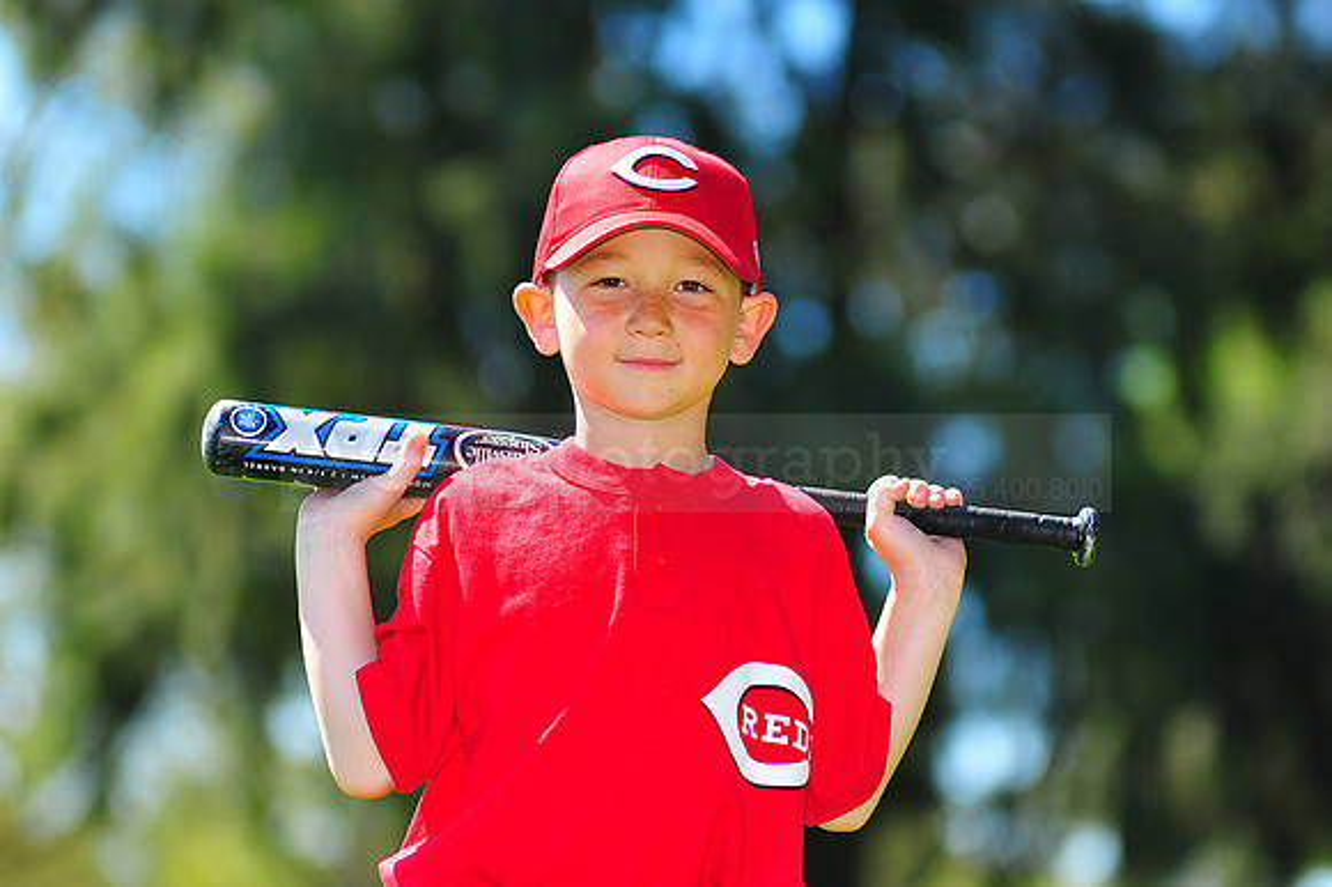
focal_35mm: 180
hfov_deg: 11.4
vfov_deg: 7.6
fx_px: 6656
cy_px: 444
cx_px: 666
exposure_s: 1/500
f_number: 4.5
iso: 200
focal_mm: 180
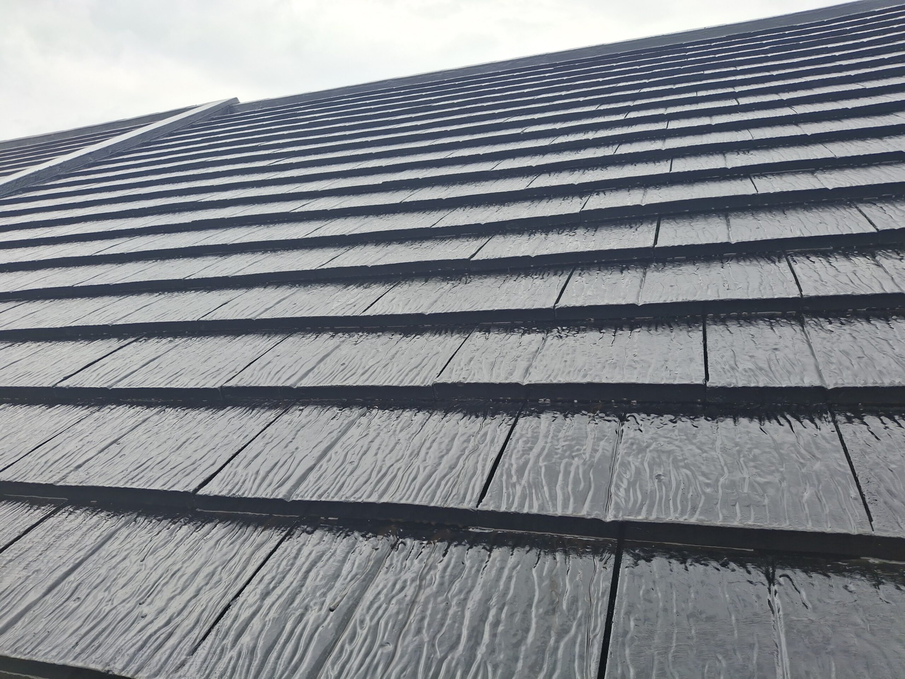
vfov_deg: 54.9
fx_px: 654
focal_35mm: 25
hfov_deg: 69.4
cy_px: 340
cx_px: 452
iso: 32
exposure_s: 1/1828
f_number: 1.8
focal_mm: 4.69
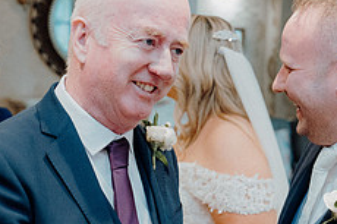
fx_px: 898
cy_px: 182
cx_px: 151
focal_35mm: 96
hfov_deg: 21.2
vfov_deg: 14.1
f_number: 3.5
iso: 2500
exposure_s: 1/160
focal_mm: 38
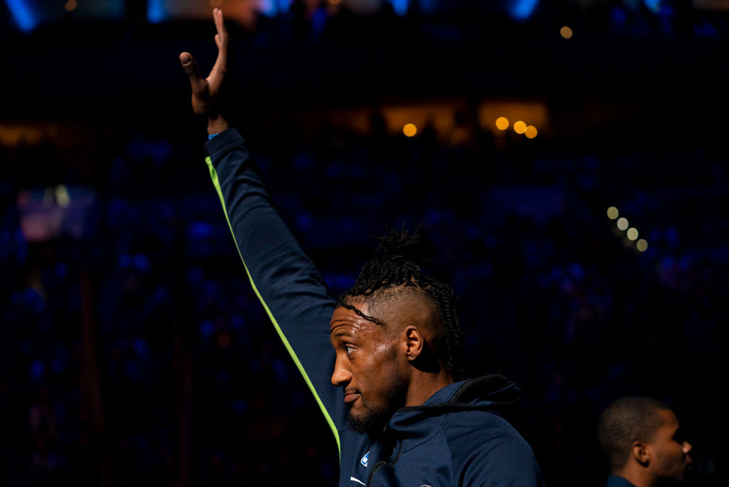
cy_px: 244
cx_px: 364
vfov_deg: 19.5
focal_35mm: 70
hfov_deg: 28.8
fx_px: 1418
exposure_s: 1/1000
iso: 3200
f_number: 3.2
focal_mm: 70
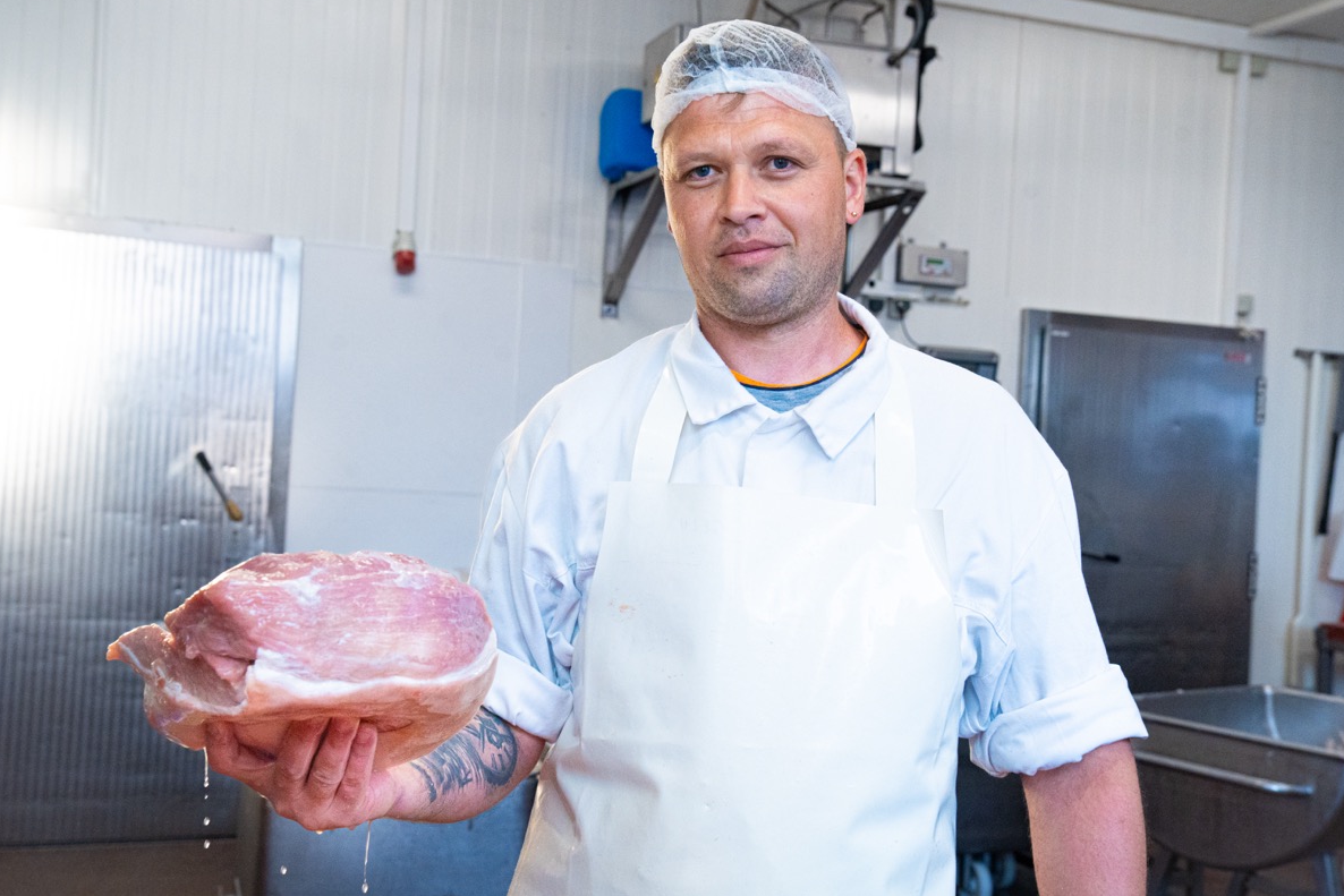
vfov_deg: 32.6
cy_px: 457
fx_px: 1531
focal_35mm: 41
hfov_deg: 47.4
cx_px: 683
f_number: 5.6
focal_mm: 38
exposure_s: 1/500
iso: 3200
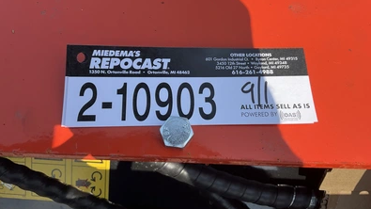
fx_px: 315
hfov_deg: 61.0
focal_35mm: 32
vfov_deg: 36.3
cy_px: 70
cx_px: 187
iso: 25
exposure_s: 1/1015
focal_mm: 3
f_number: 1.8
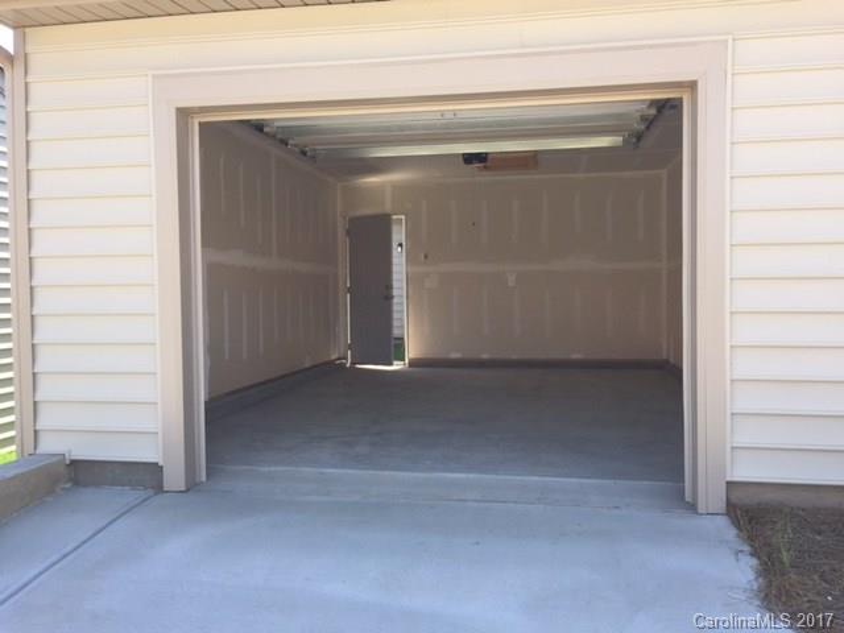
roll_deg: -0.5
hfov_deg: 61.7
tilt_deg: -1.1
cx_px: 422
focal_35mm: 29
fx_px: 707
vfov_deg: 48.2
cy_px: 316
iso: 32
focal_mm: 4.15
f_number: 2.2
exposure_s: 1/460
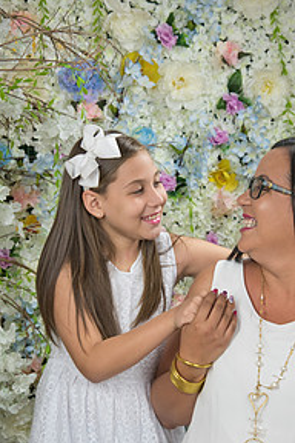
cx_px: 206
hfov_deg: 14.1
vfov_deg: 20.9
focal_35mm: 97
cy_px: 298
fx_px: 1192
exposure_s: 1/125
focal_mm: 62
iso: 1250
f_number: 5
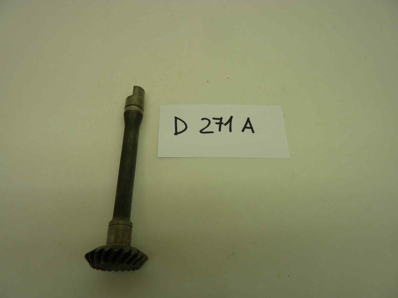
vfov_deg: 54.9
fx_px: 287
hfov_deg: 69.4
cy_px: 149
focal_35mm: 25
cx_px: 199
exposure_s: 1/50
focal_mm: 4.1
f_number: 3.3
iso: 80
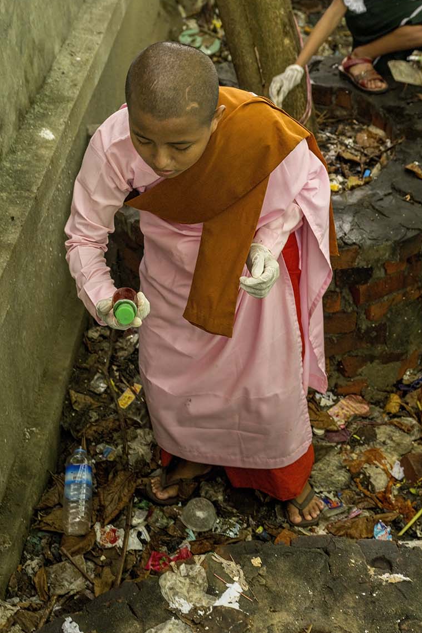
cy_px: 377
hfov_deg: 26.0
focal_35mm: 52
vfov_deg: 38.0
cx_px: 222
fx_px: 914
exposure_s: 1/200
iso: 4000
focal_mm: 41
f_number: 5
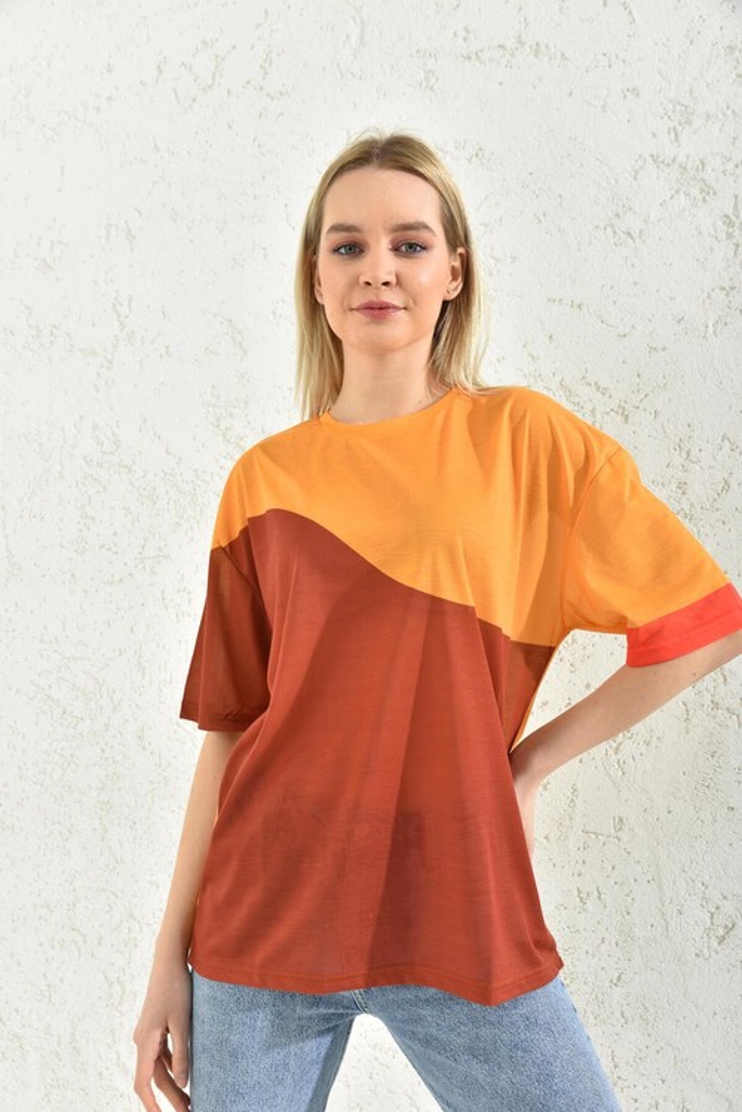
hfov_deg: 37.9
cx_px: 371
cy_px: 556
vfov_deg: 54.4
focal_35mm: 35
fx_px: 1082
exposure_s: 1/160
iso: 100
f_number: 7.1
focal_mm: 35
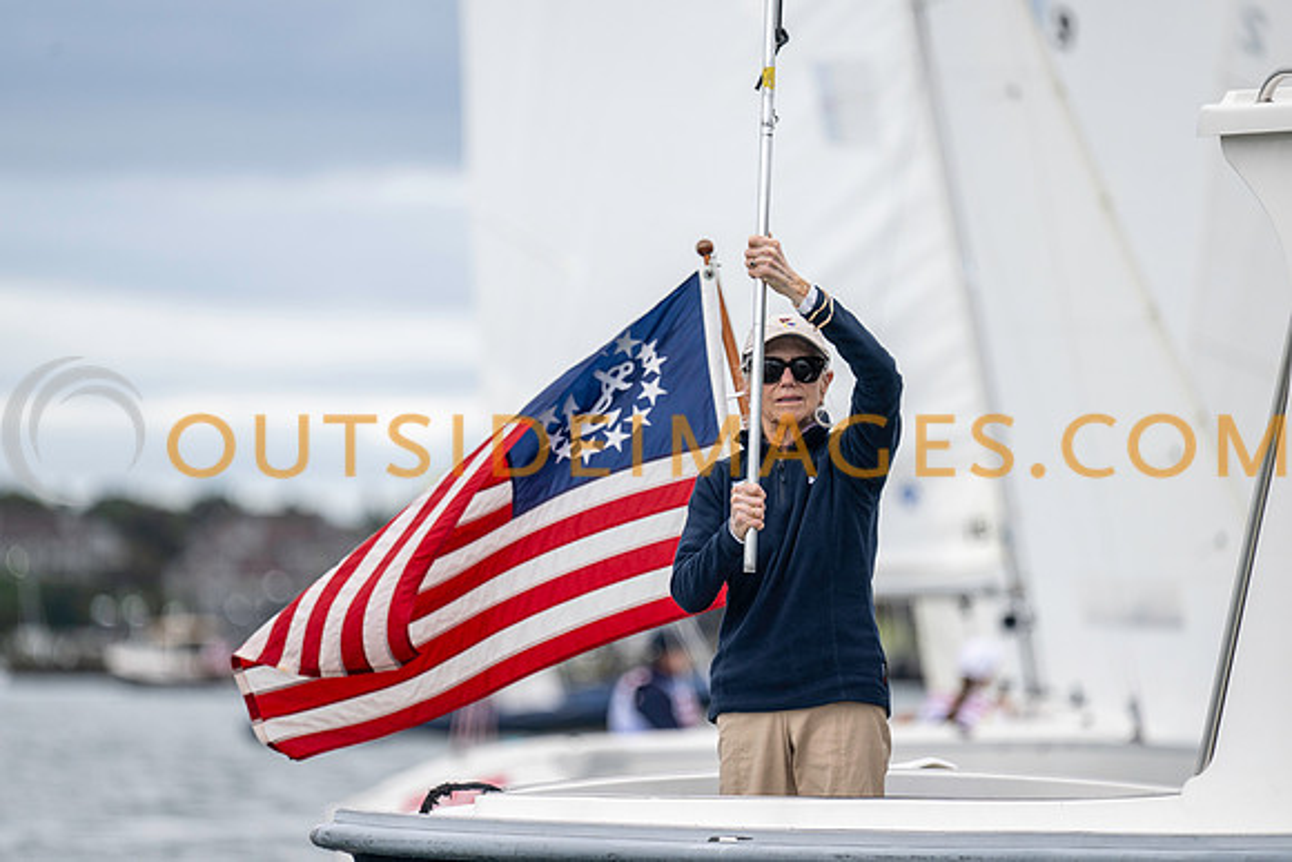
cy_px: 431
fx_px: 10769
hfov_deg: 6.9
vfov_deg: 4.6
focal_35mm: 300
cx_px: 646
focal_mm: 300
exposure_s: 1/1600
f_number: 4
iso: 400
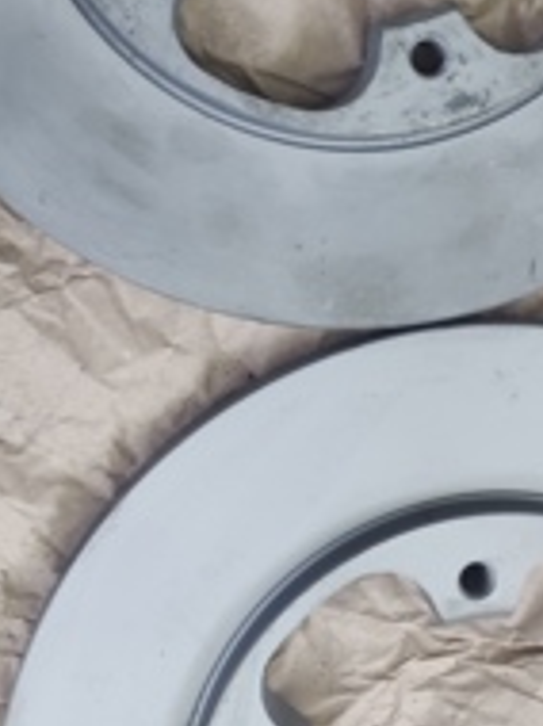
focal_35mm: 43
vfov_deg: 43.6
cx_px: 411
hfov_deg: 32.8
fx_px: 901
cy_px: 275
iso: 675
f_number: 1.79
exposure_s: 1/33
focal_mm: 4.74
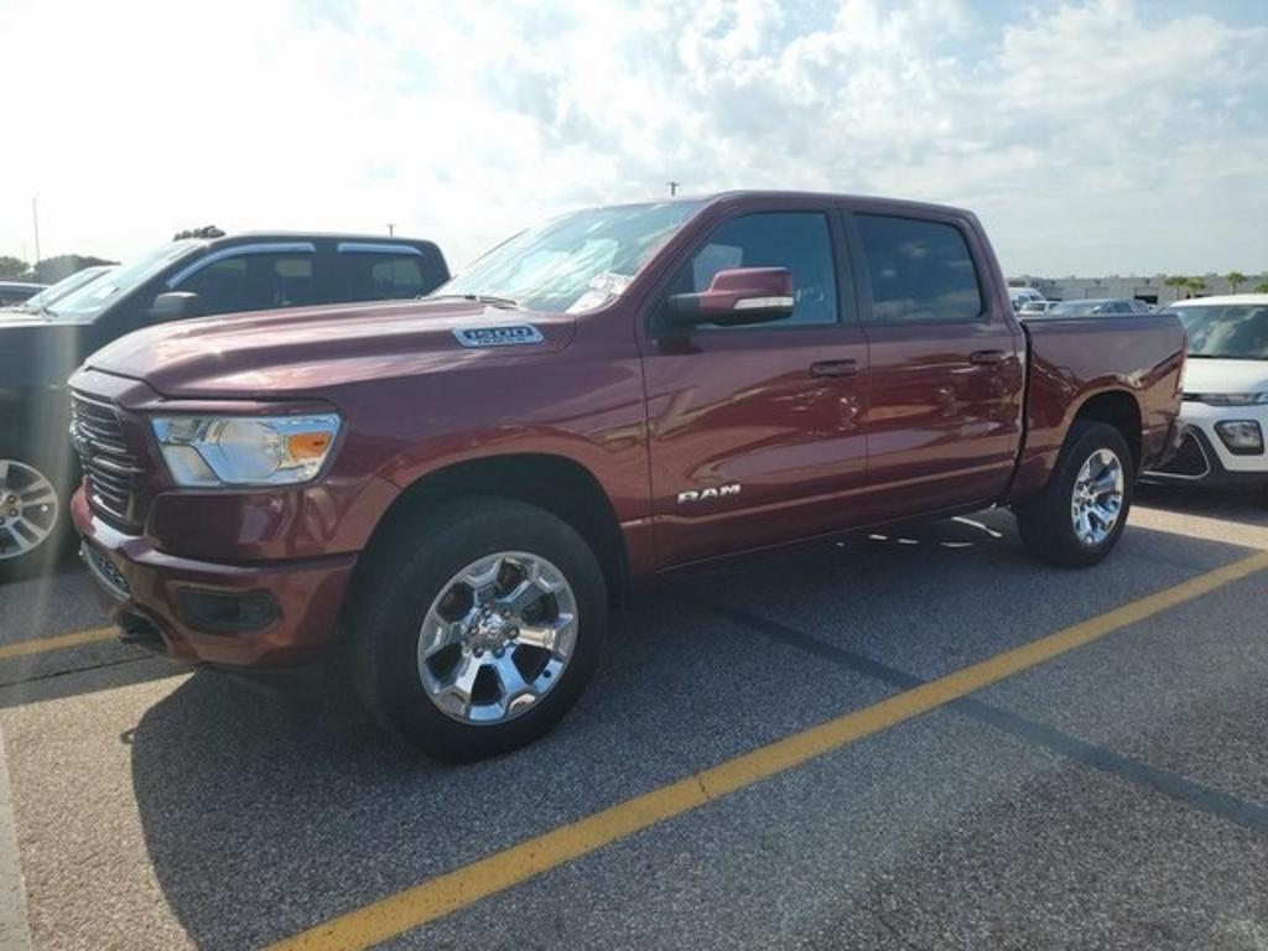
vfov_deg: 56.8
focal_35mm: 24
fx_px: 879
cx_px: 634
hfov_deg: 71.6
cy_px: 476
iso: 50
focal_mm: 6.7
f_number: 1.8
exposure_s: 1/800
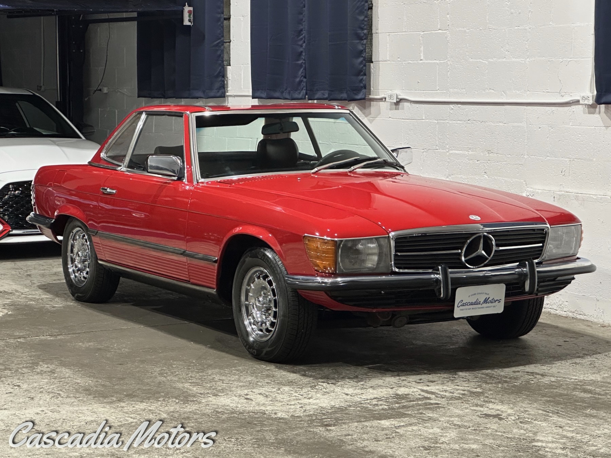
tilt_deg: -3.9
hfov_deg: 25.3
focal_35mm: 77
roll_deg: -0.7
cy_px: 229
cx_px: 306
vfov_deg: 19.1
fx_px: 1359
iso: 320
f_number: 2.8
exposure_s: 1/60
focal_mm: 9
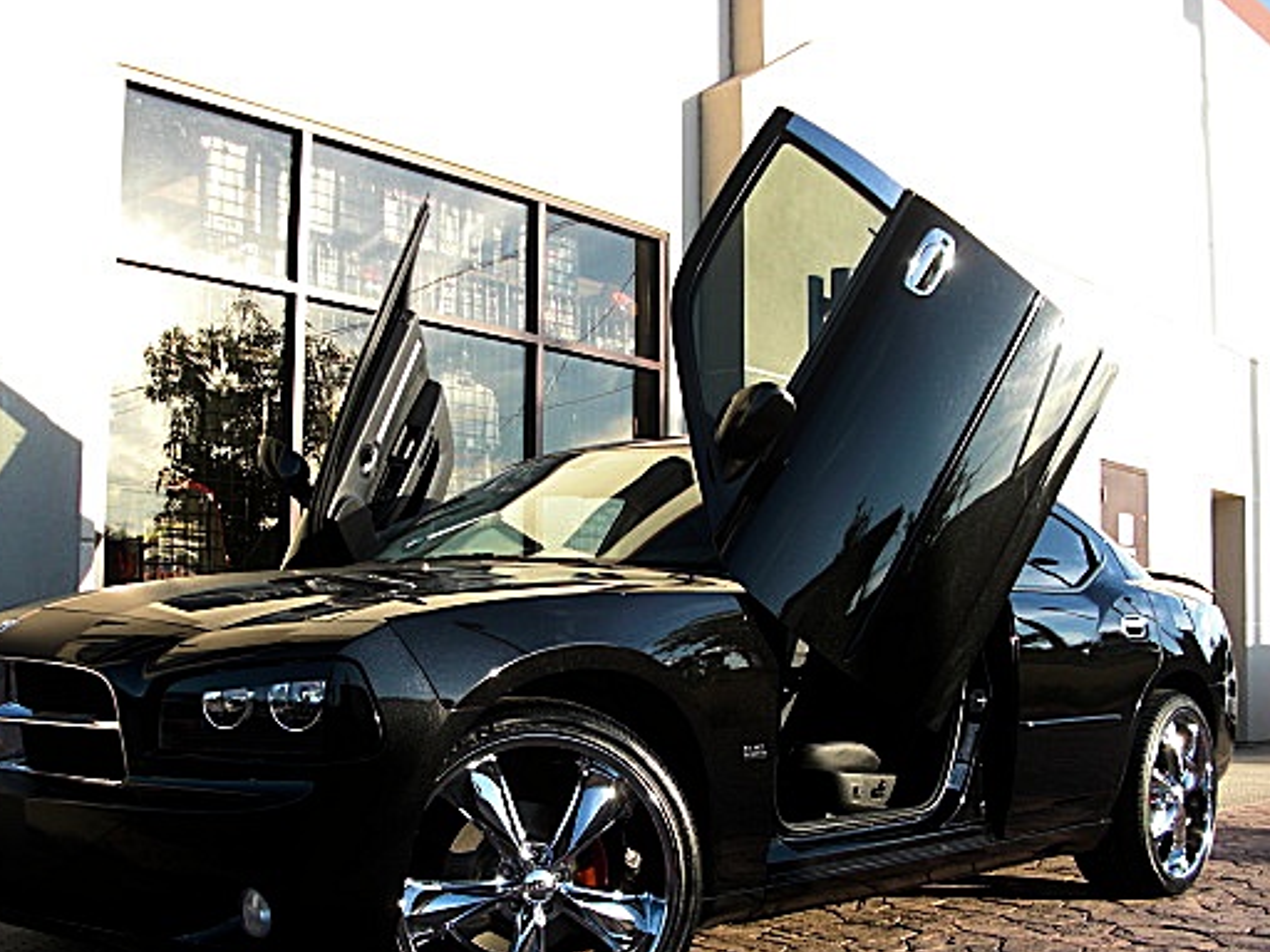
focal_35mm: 45
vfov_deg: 32.0
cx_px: 558
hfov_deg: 42.0
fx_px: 1651
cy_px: 593
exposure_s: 1/200
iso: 50
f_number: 2.8
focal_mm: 6.3
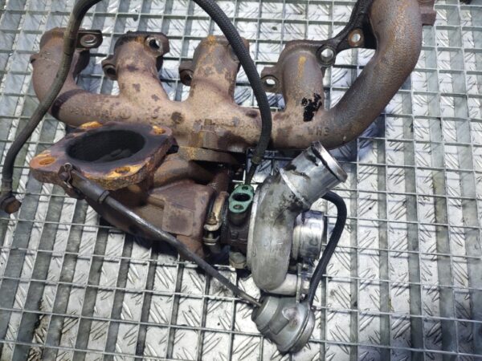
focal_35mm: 25
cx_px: 241
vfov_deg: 54.9
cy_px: 180
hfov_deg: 69.4
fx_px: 348
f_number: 1.8
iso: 250
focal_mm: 5.23
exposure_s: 1/50
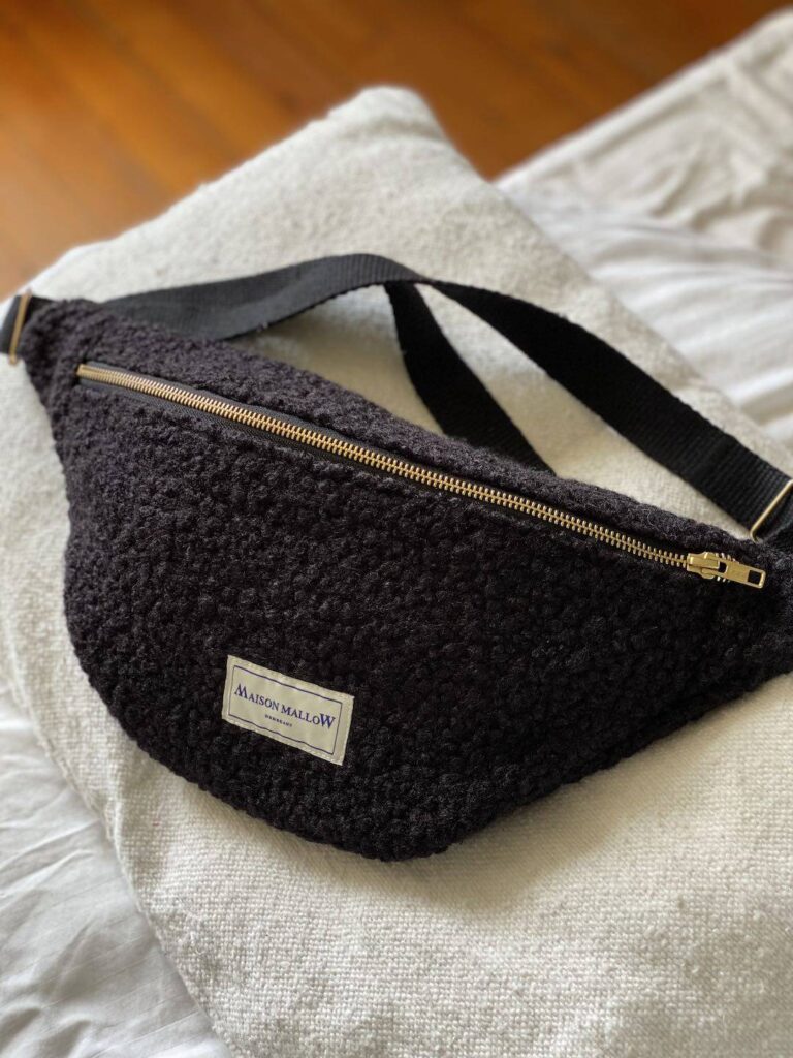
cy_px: 529
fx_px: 1588
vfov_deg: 36.8
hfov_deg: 28.0
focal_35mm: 52
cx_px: 396
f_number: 2
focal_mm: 6
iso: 80
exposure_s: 1/122
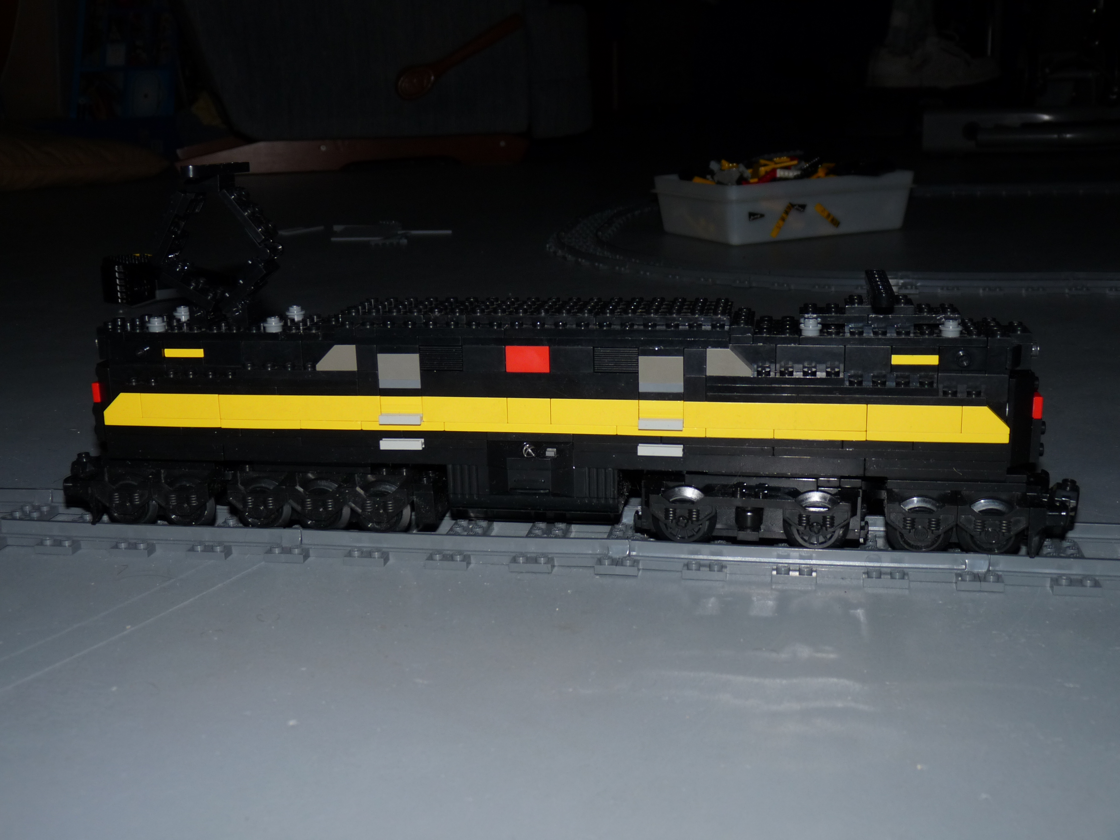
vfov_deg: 34.3
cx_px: 560
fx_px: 1359
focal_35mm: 42
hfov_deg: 44.8
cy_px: 420
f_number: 3
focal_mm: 7.4
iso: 100
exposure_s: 1/125
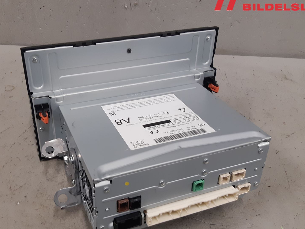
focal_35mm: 37
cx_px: 127
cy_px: 138
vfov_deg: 38.5
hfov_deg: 49.9
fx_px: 326
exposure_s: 1/50
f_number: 1.7
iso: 100
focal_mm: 3.93
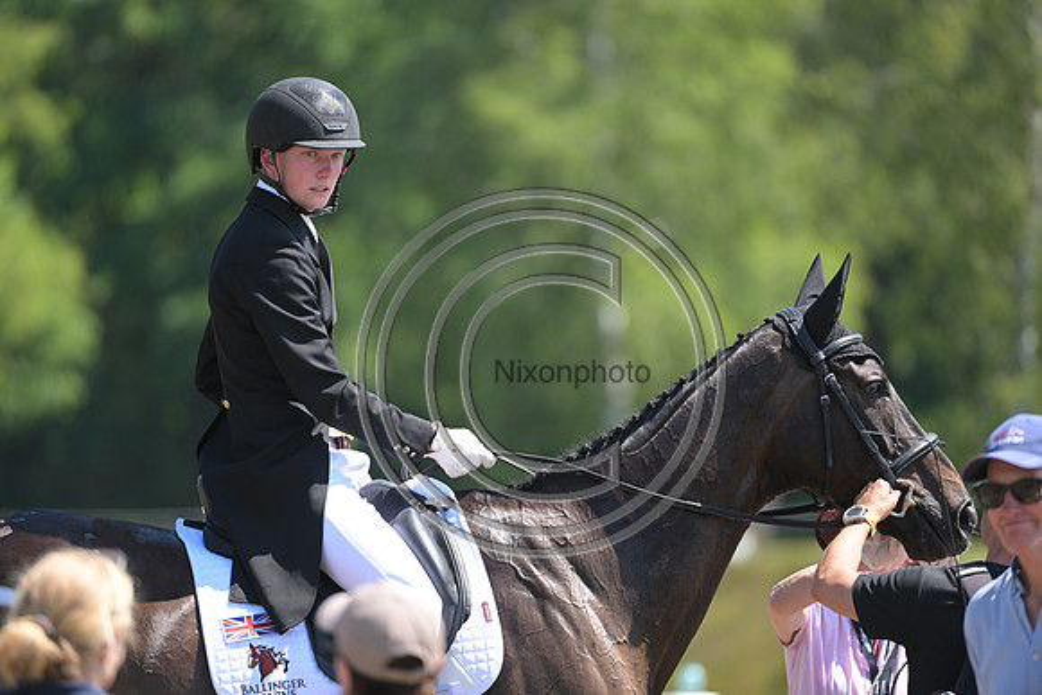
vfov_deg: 3.4
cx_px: 521
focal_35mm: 400
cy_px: 348
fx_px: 11580
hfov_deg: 5.2
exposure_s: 1/1250
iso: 720
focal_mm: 400
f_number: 5
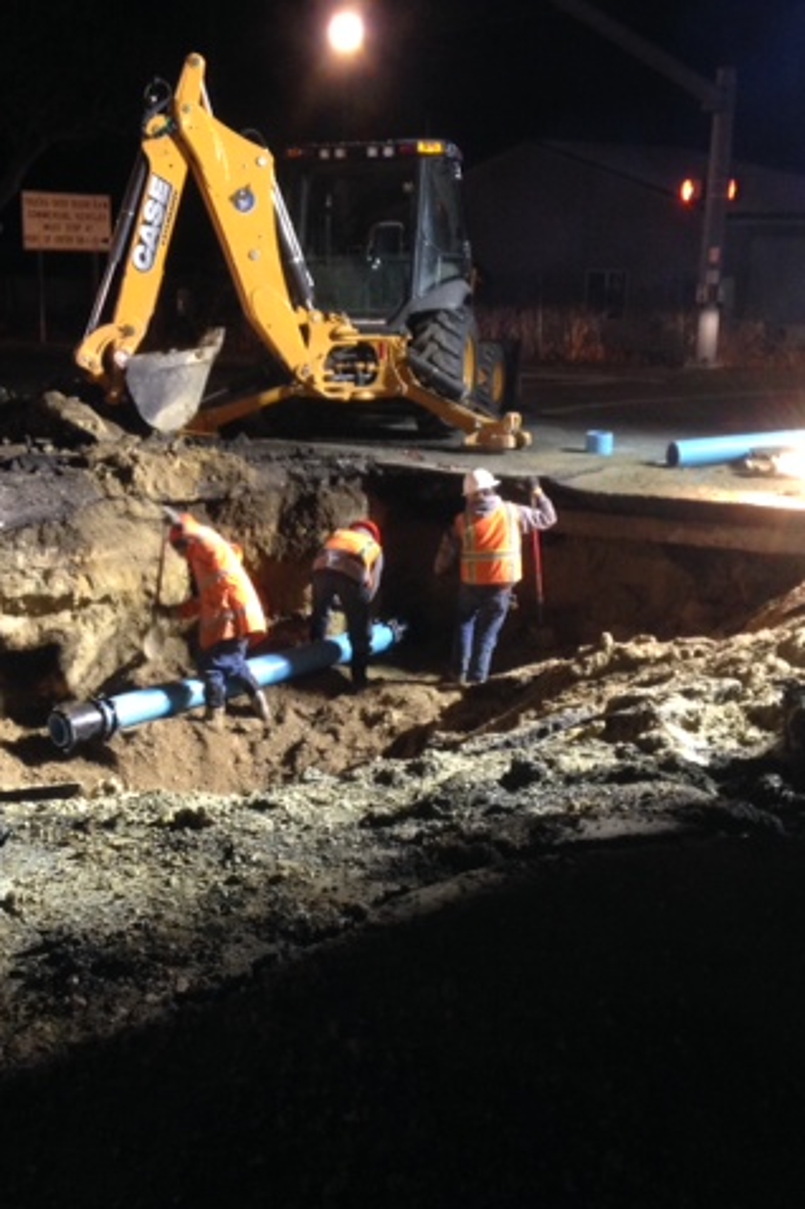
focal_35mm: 46
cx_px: 299
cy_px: 604
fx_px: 1545
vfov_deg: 42.8
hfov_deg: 29.1
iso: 200
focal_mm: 4.12
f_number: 2.4
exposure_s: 1/20
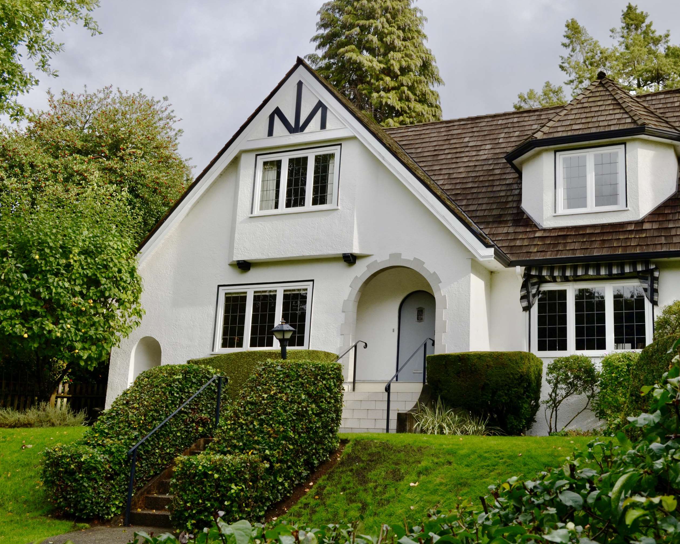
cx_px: 397
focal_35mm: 41
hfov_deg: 44.6
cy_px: 272
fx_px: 825
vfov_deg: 36.5
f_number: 8
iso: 200
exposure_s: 1/250
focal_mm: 24
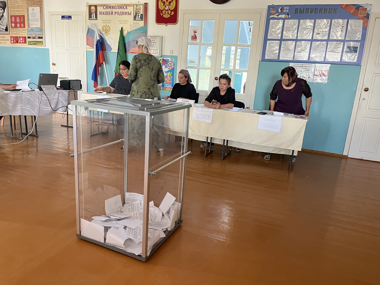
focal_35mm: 26
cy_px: 142
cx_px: 190
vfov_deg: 53.1
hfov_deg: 67.3
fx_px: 285
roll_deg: -4.3
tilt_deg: -14.4
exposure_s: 1/60
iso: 200
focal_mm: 5.1
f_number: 1.6
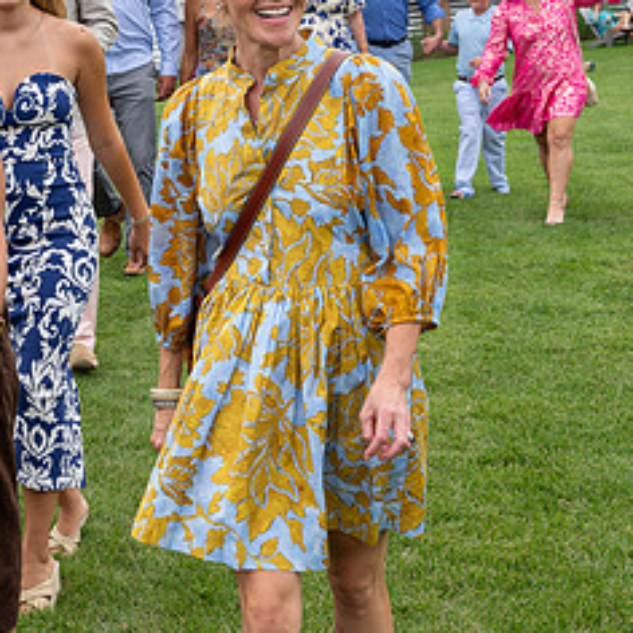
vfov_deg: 18.5
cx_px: 0
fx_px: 1945
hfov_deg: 18.0
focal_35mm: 94
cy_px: 243
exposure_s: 1/250
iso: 125
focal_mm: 43
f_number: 7.1
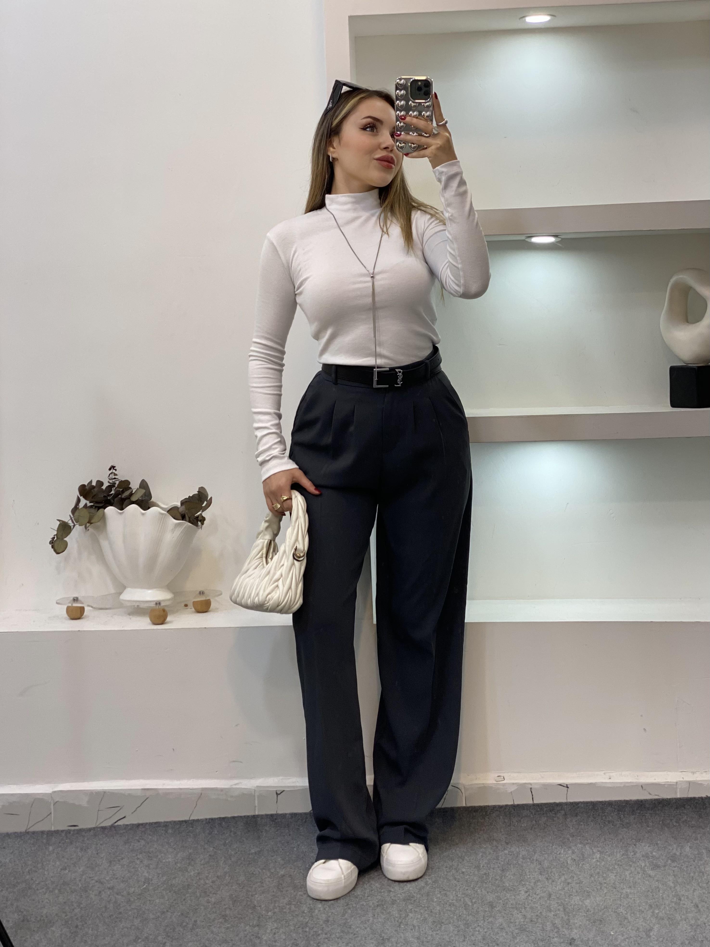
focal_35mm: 52
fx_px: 1422
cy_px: 474
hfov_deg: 28.0
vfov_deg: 36.8
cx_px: 355
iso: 80
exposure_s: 1/100
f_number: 2
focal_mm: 6
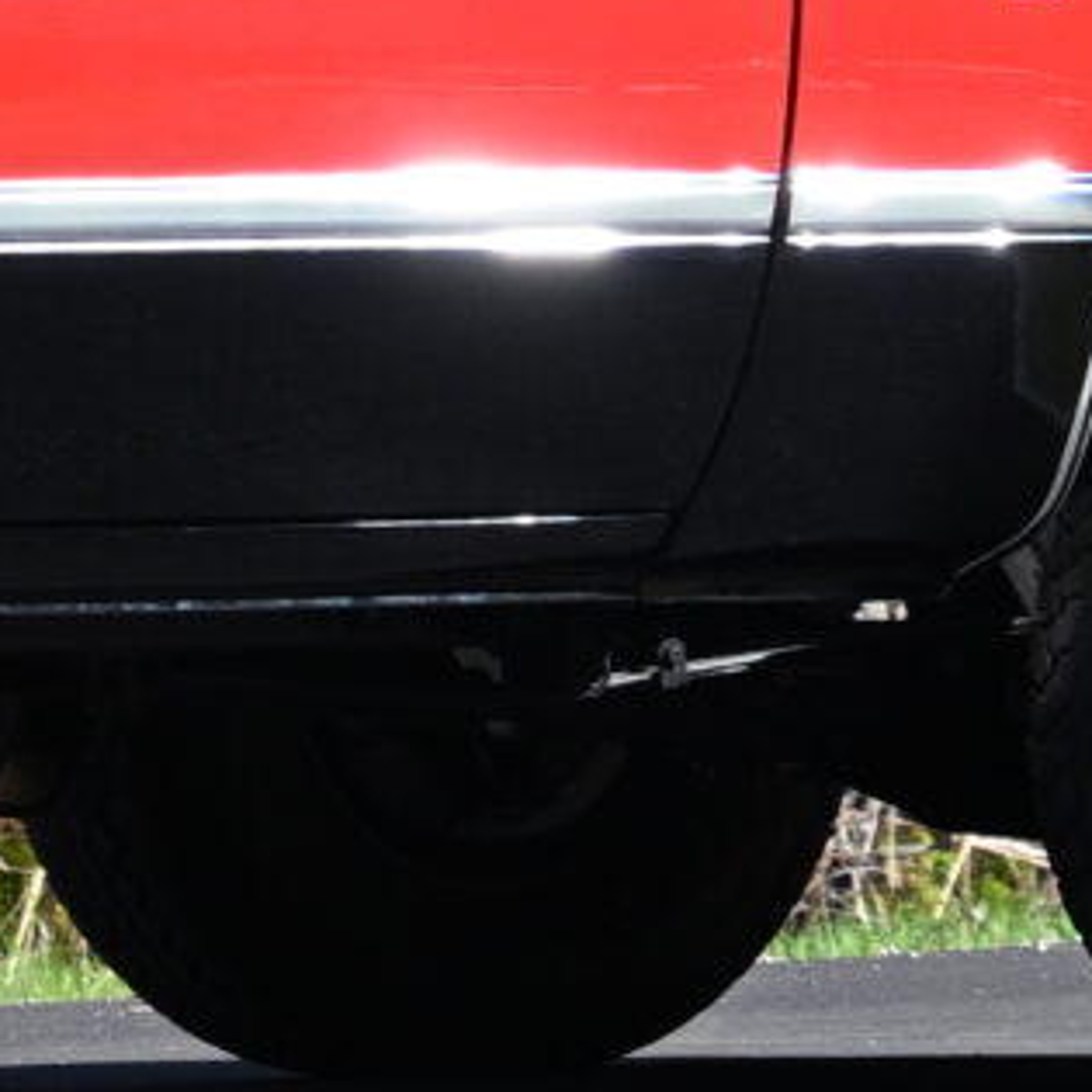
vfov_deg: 1.8
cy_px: -910
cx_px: -423
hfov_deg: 1.8
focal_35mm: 953
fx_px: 34013
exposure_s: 1/250
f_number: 5.3
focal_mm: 92
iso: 320
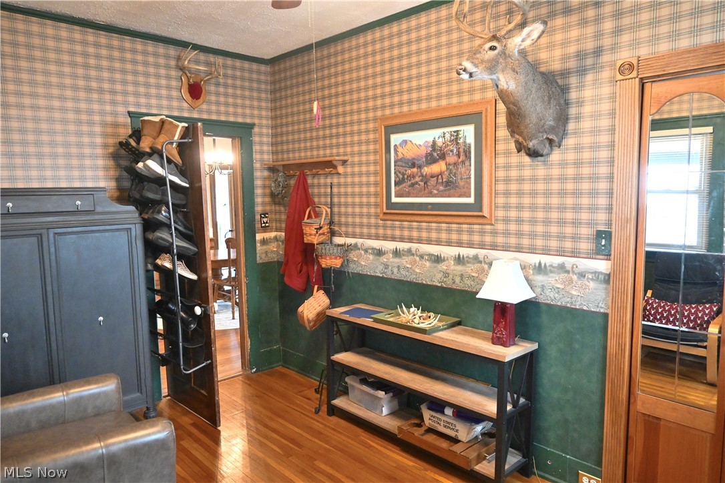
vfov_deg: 53.1
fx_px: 483
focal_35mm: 24
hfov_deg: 73.7
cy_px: 242
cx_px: 362
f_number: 3.5
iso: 3200
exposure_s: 1/125
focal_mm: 16
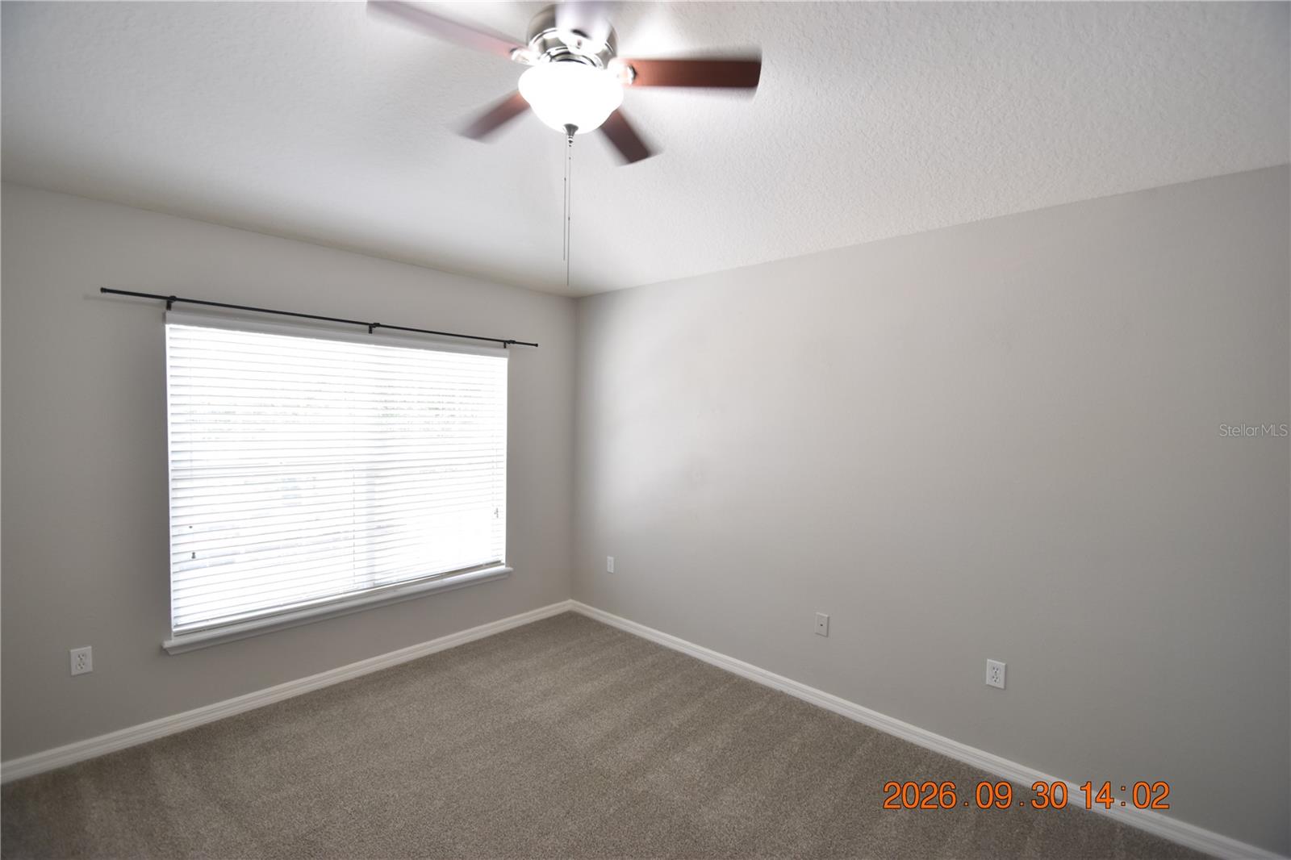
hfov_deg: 100.4
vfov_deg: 77.3
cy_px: 430
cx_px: 646
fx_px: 538
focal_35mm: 15
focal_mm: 10
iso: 400
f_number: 4
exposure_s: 1/60
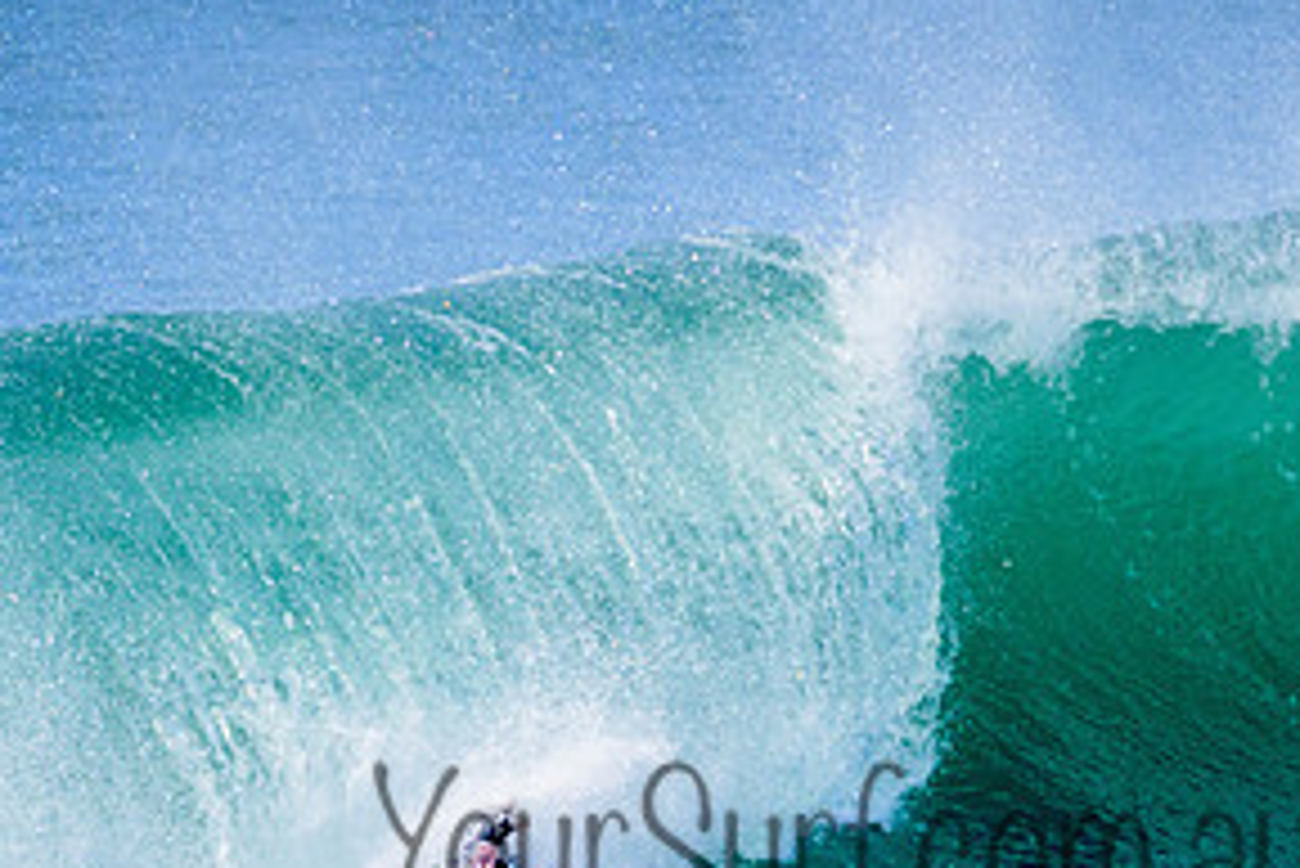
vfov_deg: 0.9
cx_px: 837
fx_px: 57912
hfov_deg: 1.3
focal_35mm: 1603
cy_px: 794
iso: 2000
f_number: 11
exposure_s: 1/2000
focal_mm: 800
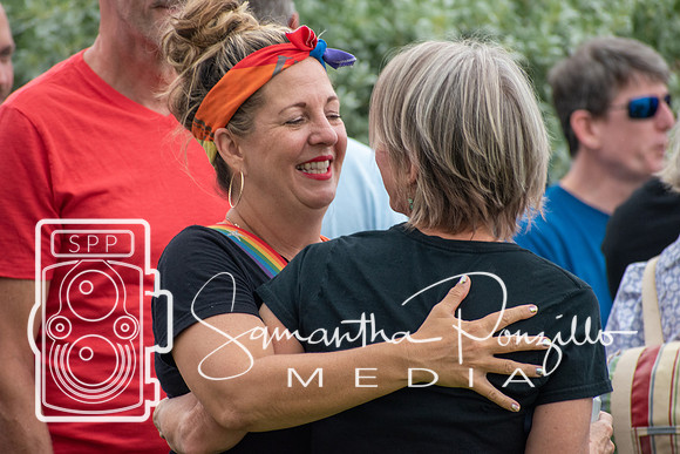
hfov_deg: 4.6
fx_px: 8502
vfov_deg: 3.1
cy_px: 227
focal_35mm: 450
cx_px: 340
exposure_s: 1/500
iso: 800
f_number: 6.3
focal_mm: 300
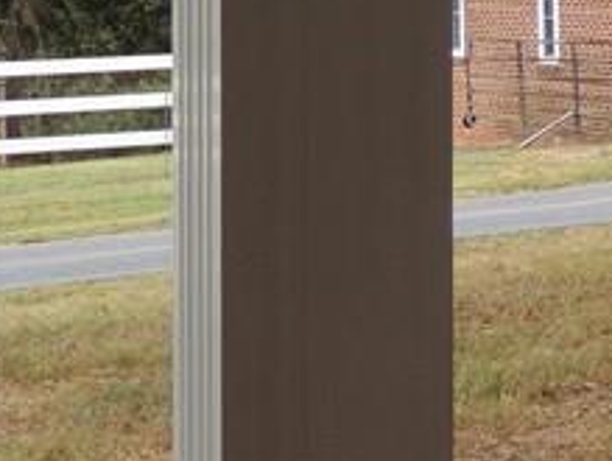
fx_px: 1983
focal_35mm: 112
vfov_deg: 13.0
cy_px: -64
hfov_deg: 13.5
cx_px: 1414
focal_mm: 4.3
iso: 100
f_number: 3
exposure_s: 1/100
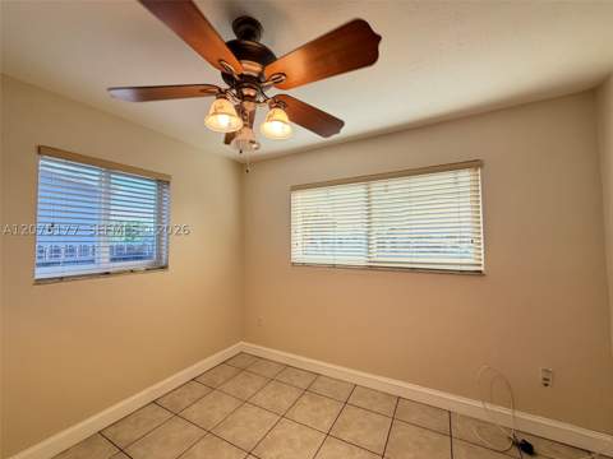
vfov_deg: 85.7
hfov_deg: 102.1
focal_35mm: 14
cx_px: 306
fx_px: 248
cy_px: 230
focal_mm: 2.22
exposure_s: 1/60
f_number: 2.2
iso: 200
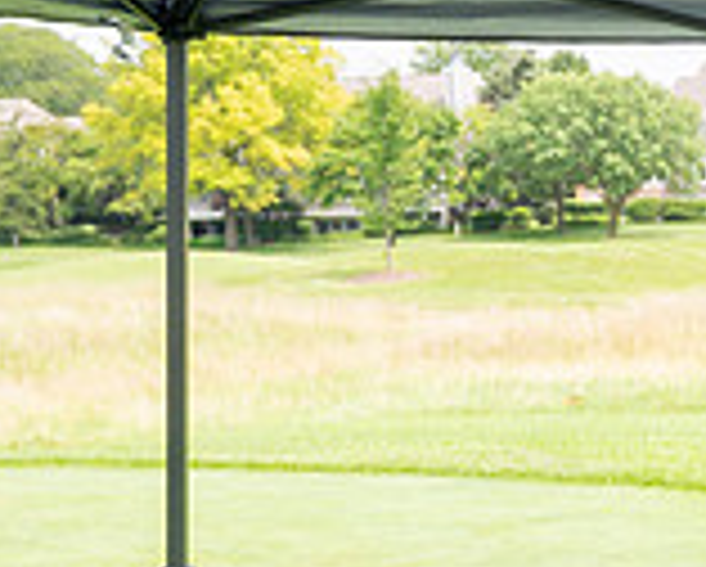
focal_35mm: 132
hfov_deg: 13.7
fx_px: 2762
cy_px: 448
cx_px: 1039
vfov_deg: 11.7
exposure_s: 1/500
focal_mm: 38
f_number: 5
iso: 250
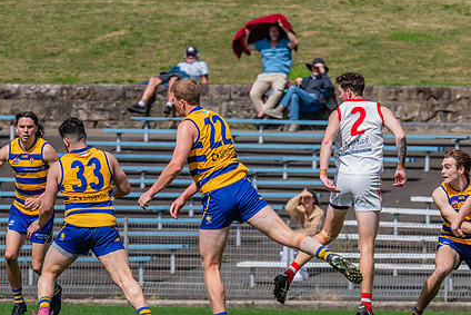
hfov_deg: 3.1
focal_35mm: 664
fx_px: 8690
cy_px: 167
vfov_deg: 2.1
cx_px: 234
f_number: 10
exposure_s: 1/1600
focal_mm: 420
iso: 800
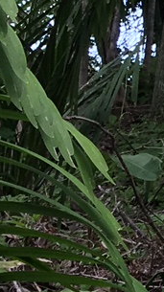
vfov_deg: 10.3
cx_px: 761
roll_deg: -0.5
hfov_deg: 4.9
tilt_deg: +9.7
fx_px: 1620
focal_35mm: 209
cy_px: 159
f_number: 2.2
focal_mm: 4.15
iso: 25
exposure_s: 1/120
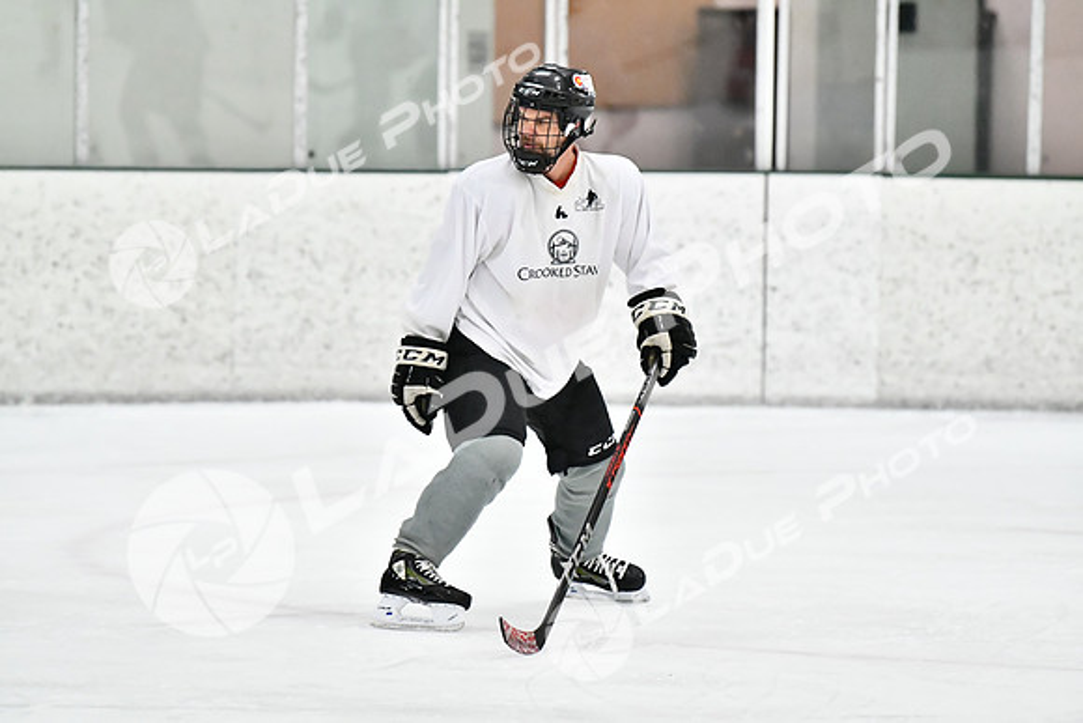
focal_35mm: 262
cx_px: 542
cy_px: 362
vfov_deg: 5.2
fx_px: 7898
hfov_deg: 7.8
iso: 6400
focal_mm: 175
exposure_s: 1/1600
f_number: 2.8
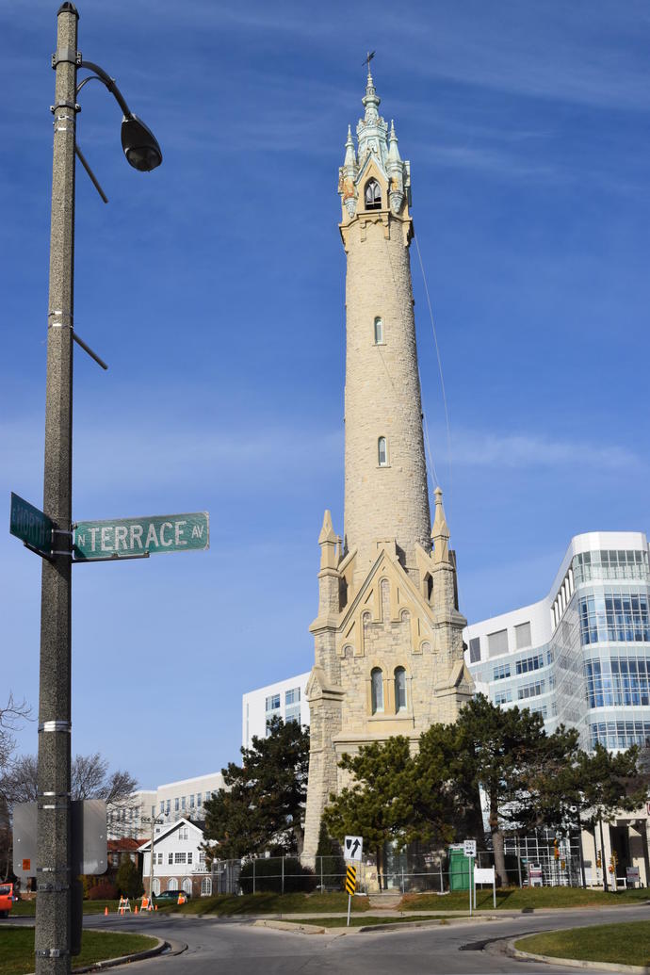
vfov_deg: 45.0
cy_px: 488
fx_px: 1178
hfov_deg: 30.8
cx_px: 325
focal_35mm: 44
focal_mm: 29
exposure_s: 1/500
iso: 200
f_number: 11
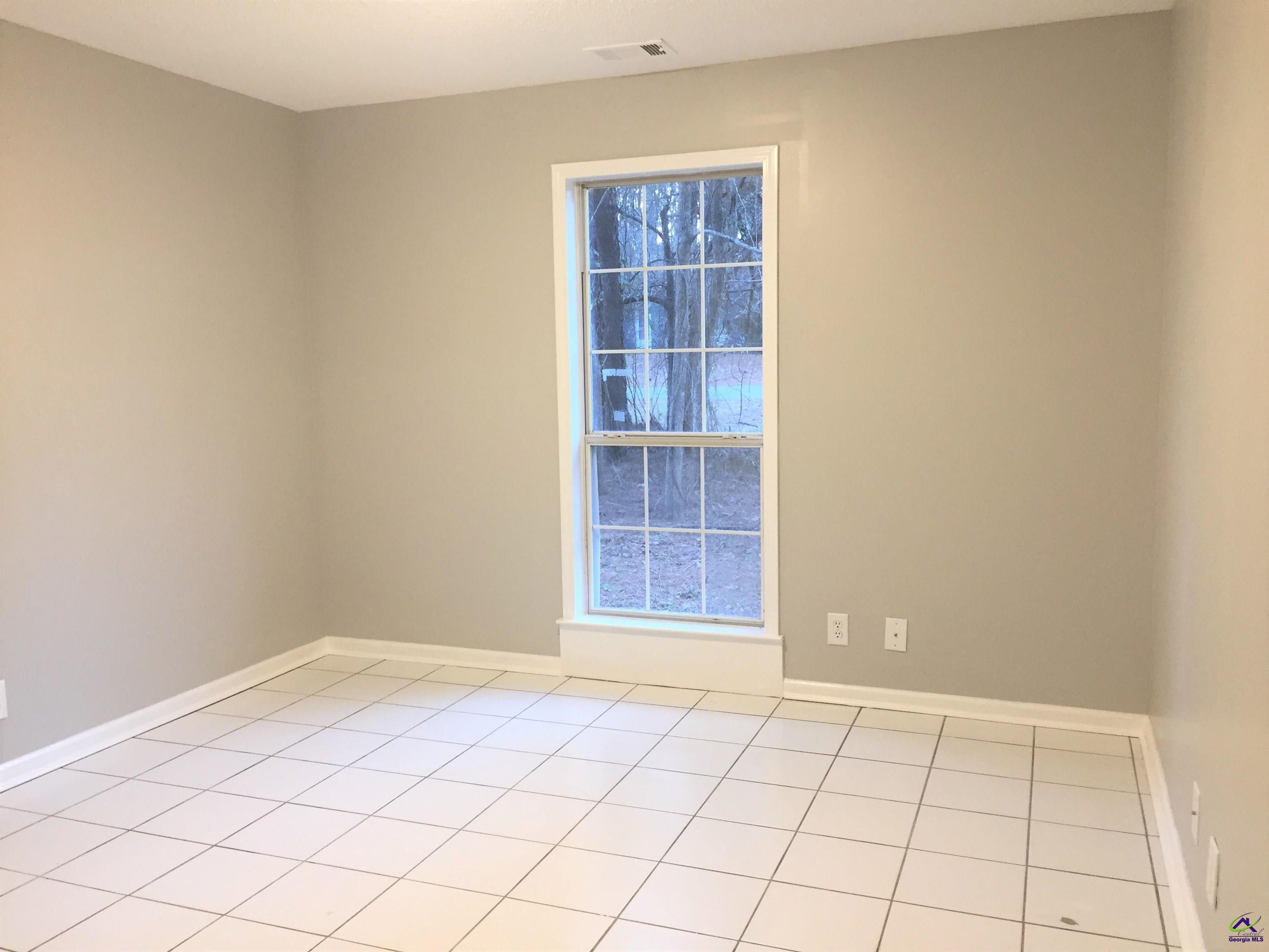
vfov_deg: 48.2
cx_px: 634
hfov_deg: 61.7
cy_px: 476
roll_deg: +0.1
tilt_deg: -6.5
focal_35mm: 29
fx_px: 1063
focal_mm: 4.15
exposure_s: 1/30
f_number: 2.2
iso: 100
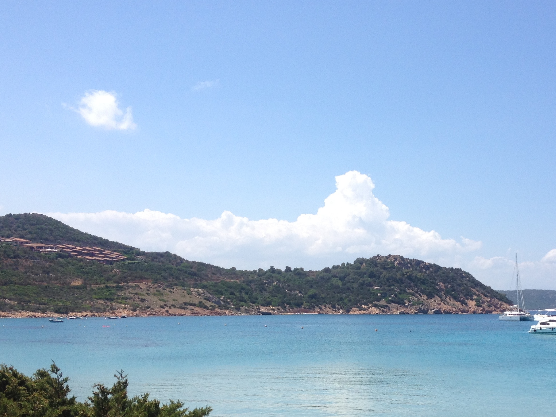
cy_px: 316
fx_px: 948
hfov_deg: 32.4
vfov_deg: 24.5
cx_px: 371
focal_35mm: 59
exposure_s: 1/1905
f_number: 2.4
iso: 50
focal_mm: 4.28
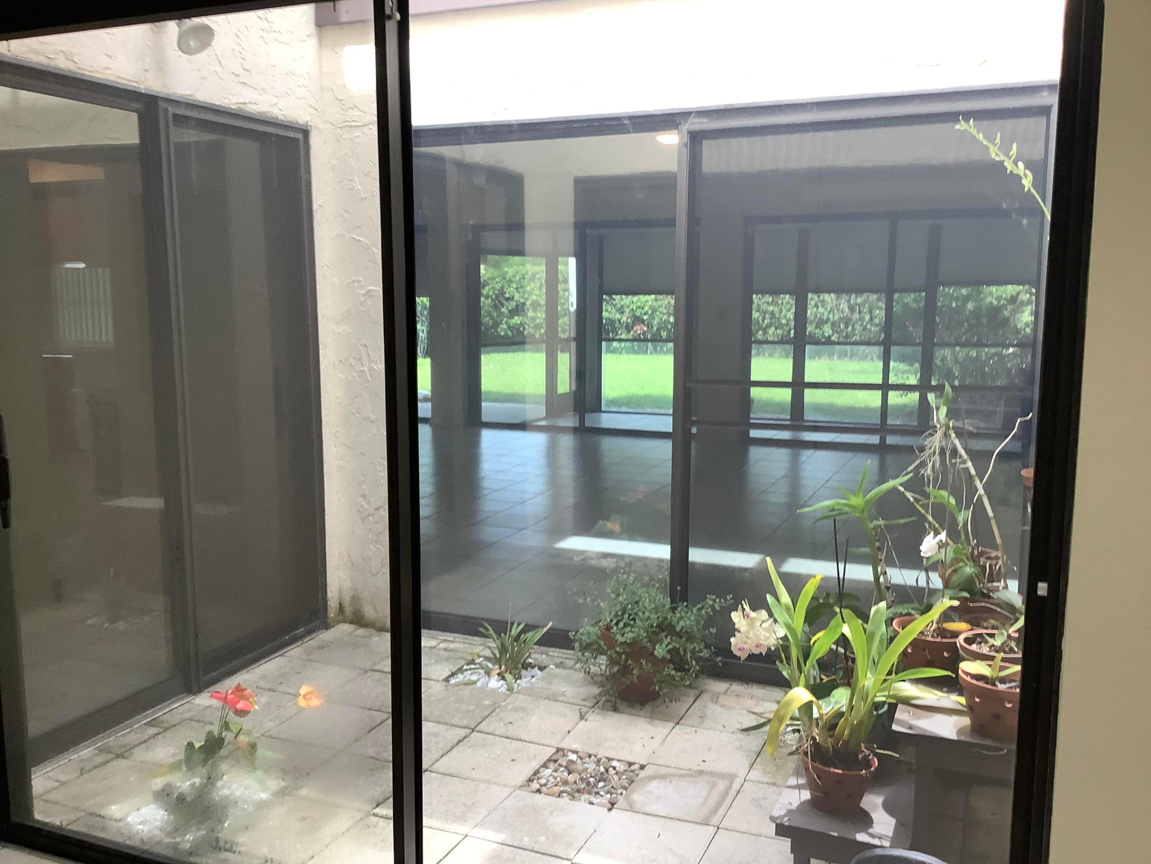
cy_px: 432
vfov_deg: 45.4
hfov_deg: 58.4
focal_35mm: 31
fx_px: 1031
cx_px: 576
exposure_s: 1/60
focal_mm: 3.3
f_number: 2.4
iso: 64
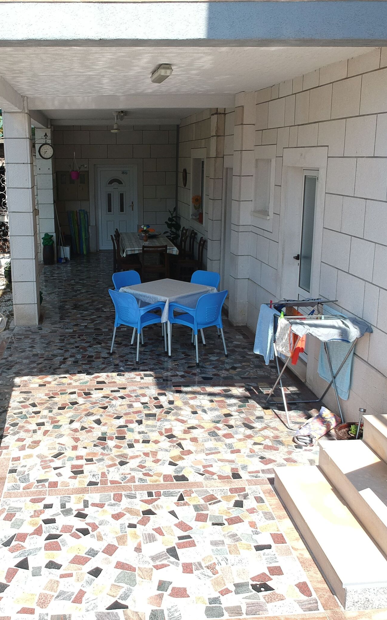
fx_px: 608
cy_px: 305
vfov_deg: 54.0
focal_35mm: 36
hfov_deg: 35.0
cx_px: 130
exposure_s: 1/500
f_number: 2.6
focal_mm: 4.49
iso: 100
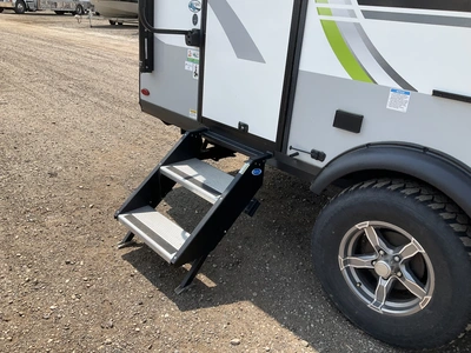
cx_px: 236
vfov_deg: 48.2
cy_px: 176
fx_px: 395
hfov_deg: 61.7
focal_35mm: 29
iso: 25
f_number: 1.8
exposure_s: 1/1098
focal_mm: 3
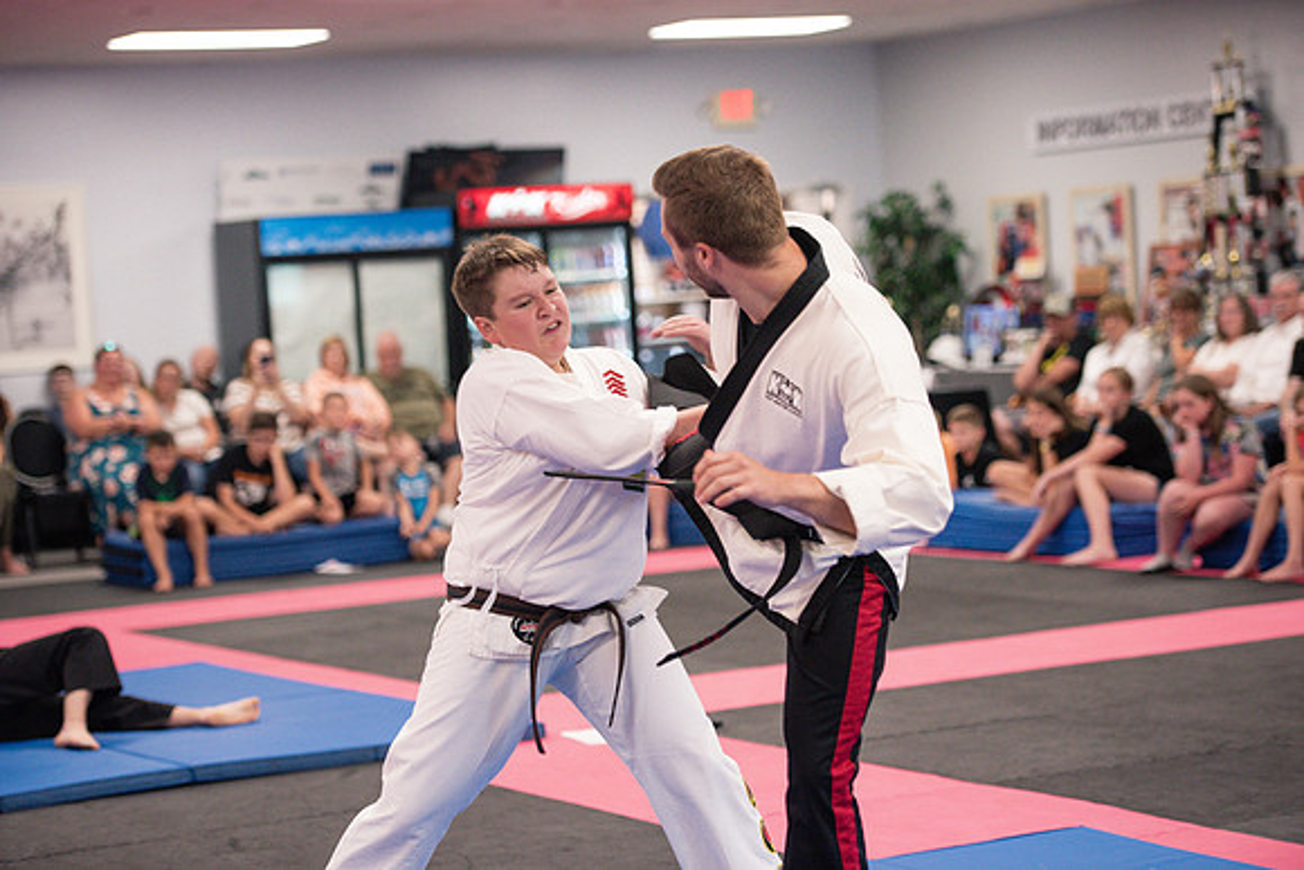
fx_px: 3442
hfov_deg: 21.5
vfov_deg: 14.4
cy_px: 435
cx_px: 652
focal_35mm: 95
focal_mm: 95
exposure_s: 1/400
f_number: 2.8
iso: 1600
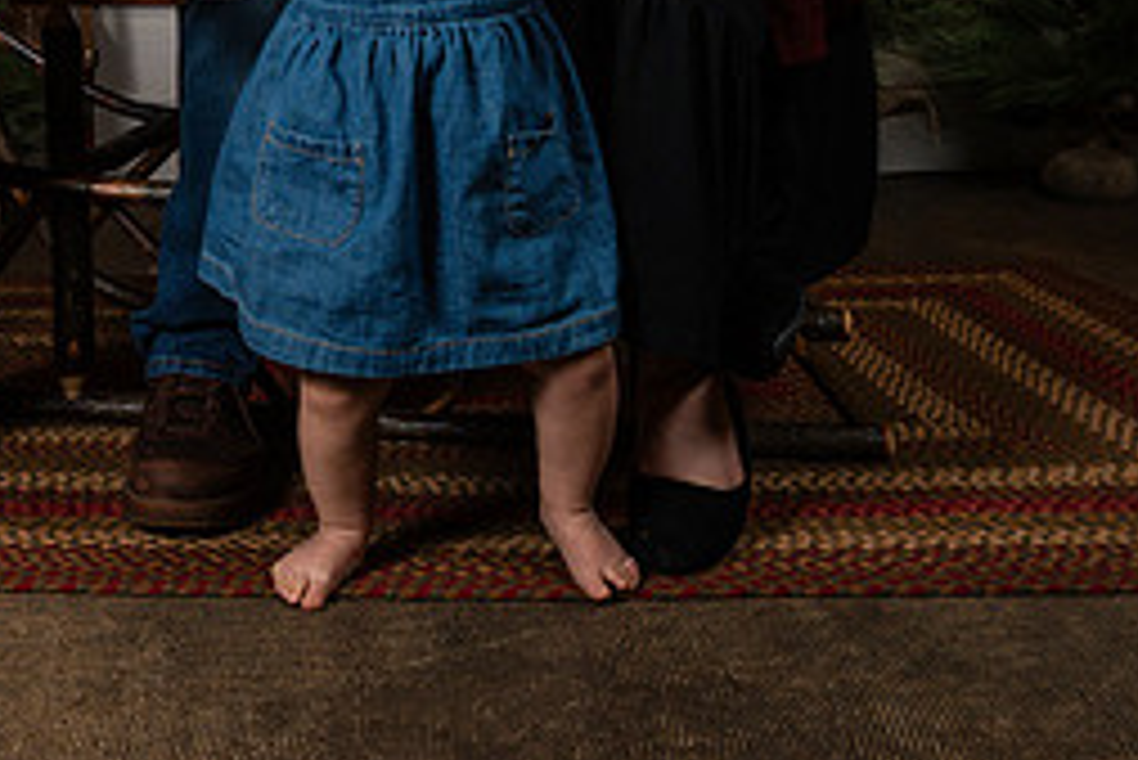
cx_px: 229
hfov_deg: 35.1
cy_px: -25
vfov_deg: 23.5
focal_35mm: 55
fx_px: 1740
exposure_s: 1/250
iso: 320
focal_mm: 24
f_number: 5.6
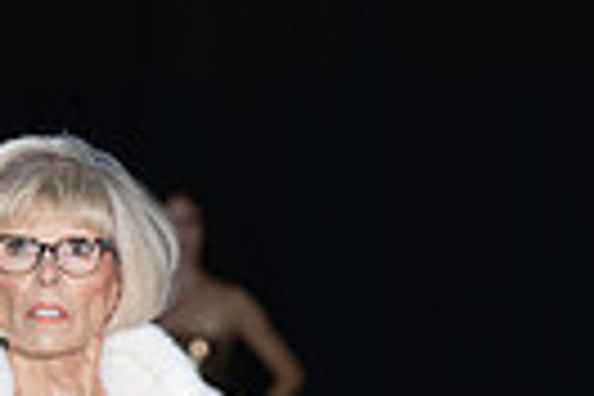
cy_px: 994
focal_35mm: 425
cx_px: 68
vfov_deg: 3.2
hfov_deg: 4.8
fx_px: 7012
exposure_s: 1/160
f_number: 5
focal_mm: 125
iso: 1250
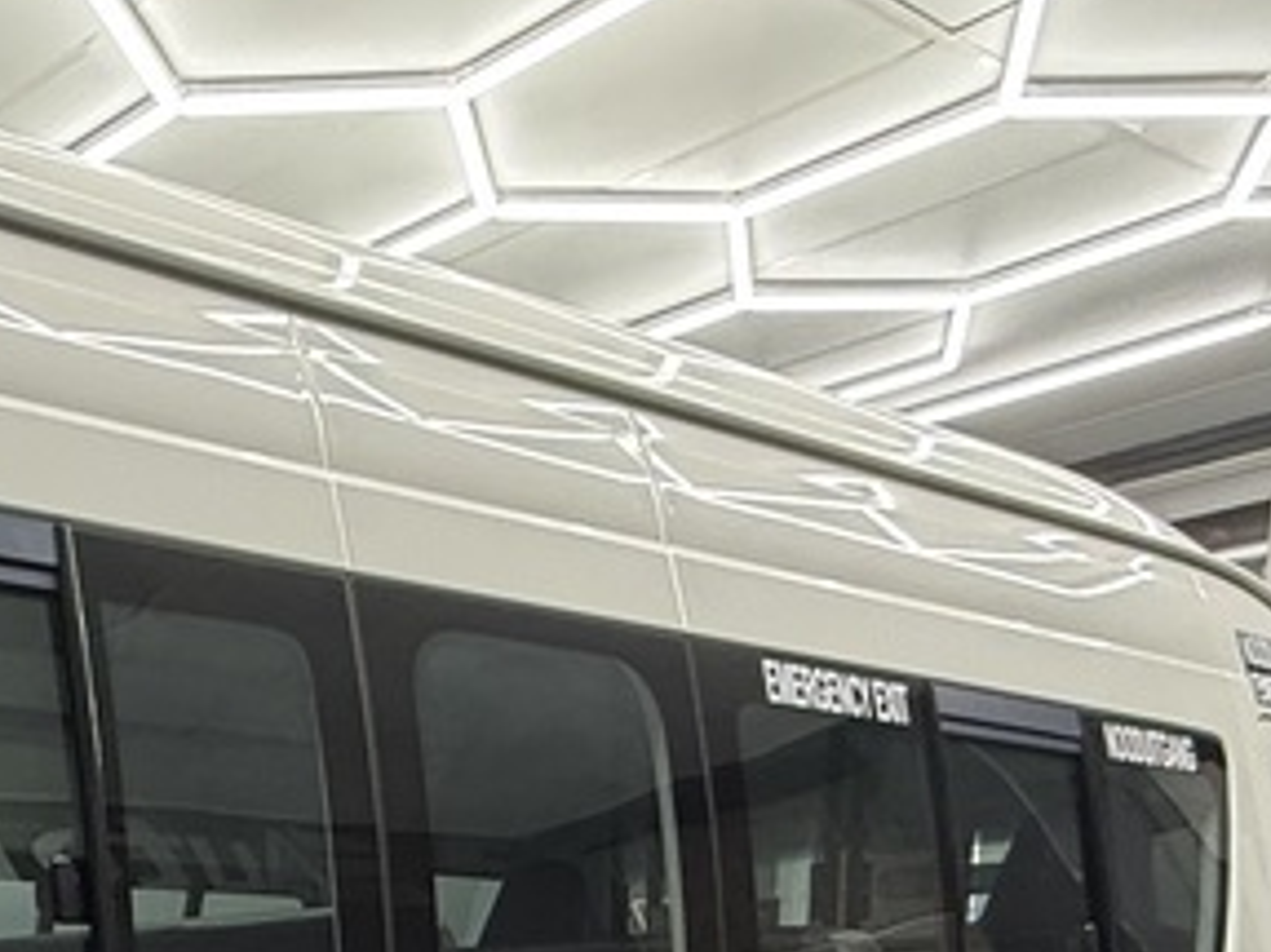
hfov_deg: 31.6
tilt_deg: -8.2
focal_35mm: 50
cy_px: 1351
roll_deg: +0.2
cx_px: -270
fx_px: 1835
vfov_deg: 24.1
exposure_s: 1/50
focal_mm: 2.22
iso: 200
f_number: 2.2
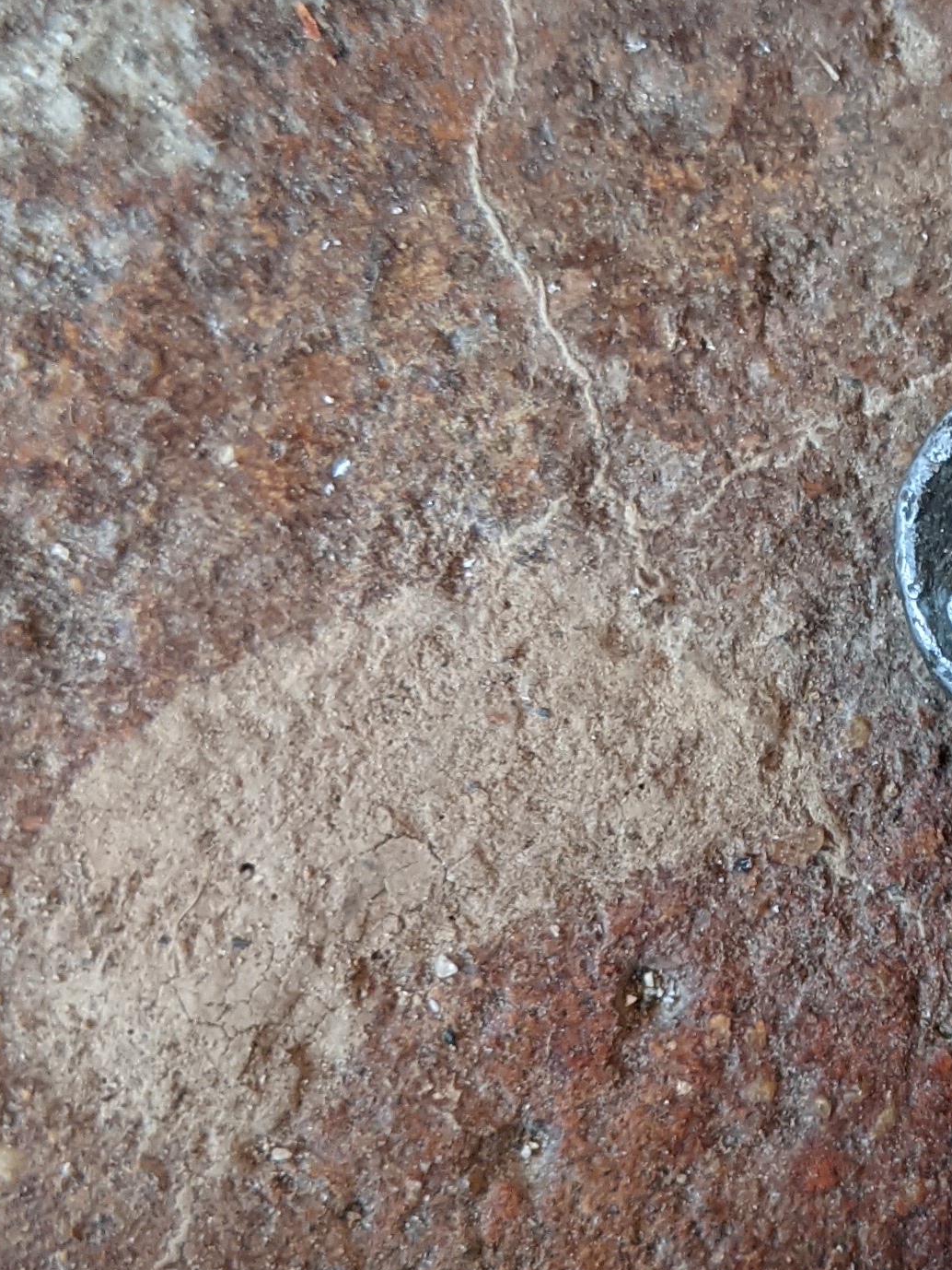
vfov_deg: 24.6
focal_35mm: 79
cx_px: 1046
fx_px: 2896
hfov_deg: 18.0
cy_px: 867
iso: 48
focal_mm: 4.44
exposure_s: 1/82.4
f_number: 1.8
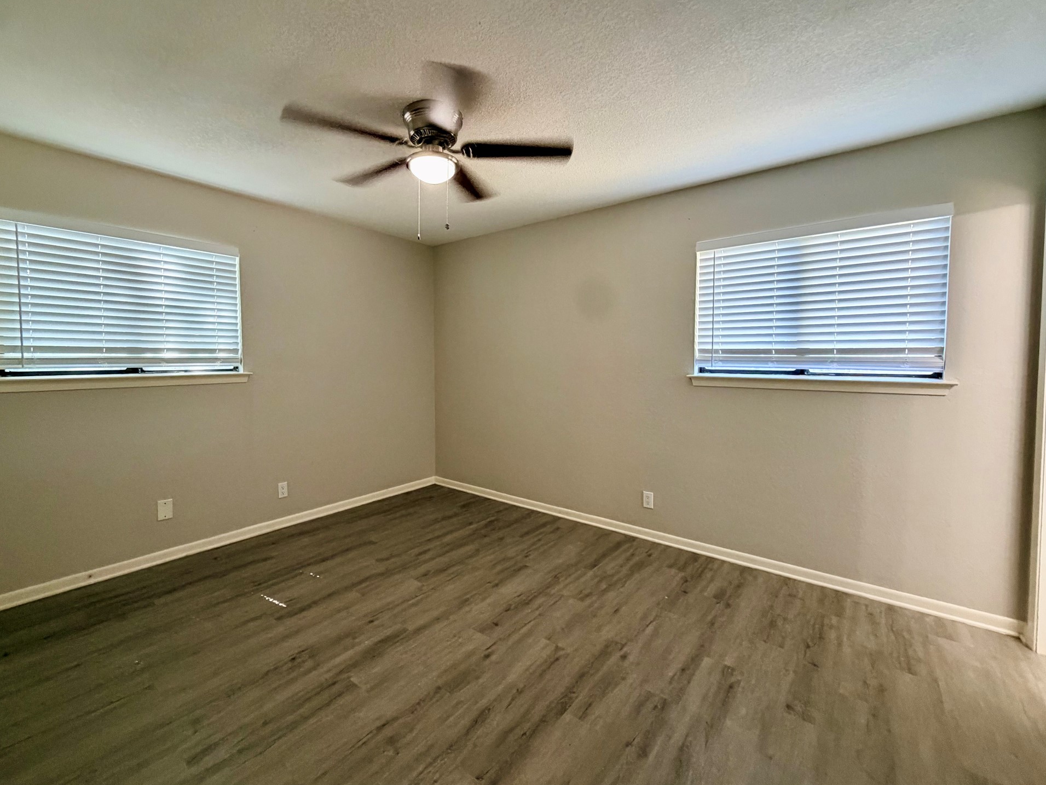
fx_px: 453
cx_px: 490
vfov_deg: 81.7
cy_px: 380
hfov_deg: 98.0
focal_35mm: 15
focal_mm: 2.22
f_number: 2.2
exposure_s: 1/60
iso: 400
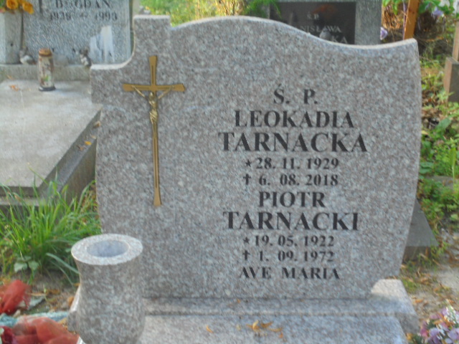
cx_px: 230
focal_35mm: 56
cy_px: 172
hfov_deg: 34.3
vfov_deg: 26.1
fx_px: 743
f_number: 5.2
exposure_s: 1/30
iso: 250
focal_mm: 10.1
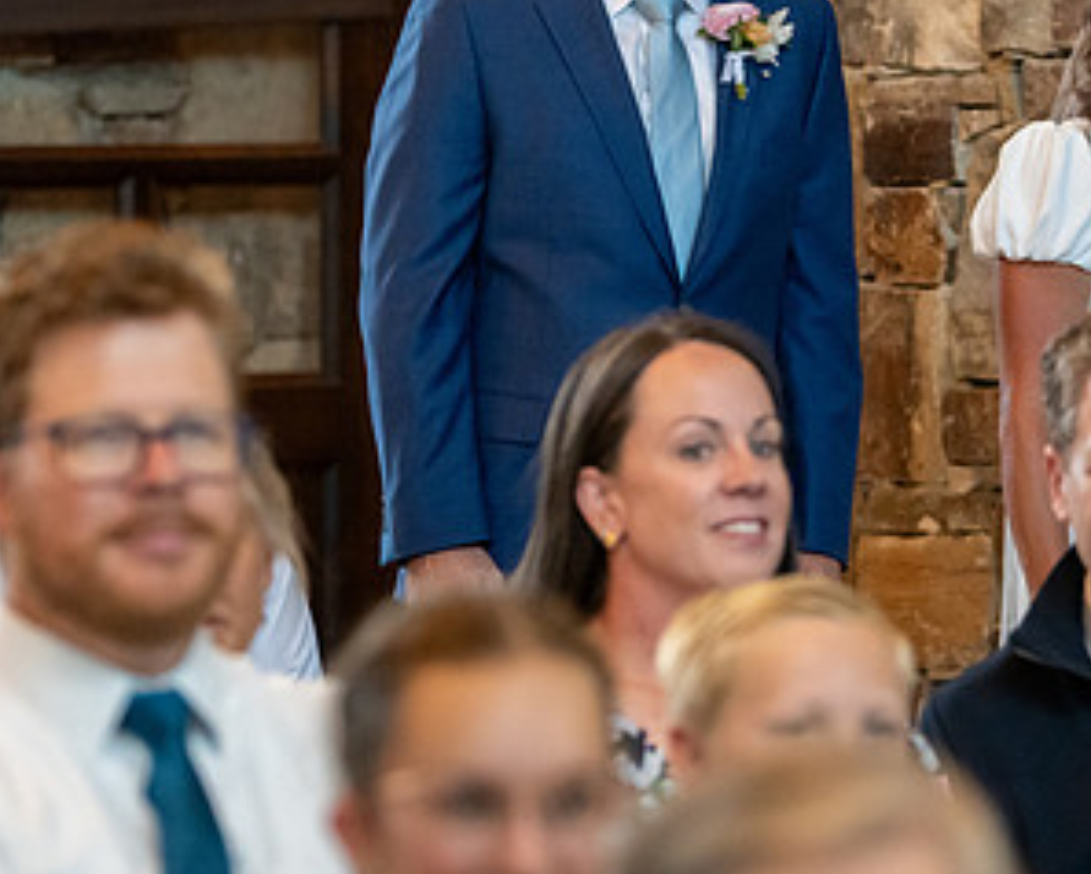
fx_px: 8821
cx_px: 729
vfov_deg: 5.7
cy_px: 205
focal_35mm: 273
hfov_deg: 7.1
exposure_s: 1/400
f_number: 2.8
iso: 3200
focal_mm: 116
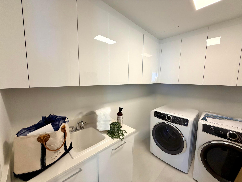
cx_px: 121
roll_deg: -0.2
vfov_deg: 85.7
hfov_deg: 102.1
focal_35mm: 14
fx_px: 98
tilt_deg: -8.1
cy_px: 91
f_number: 2.2
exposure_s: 1/120
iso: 250
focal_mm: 2.22
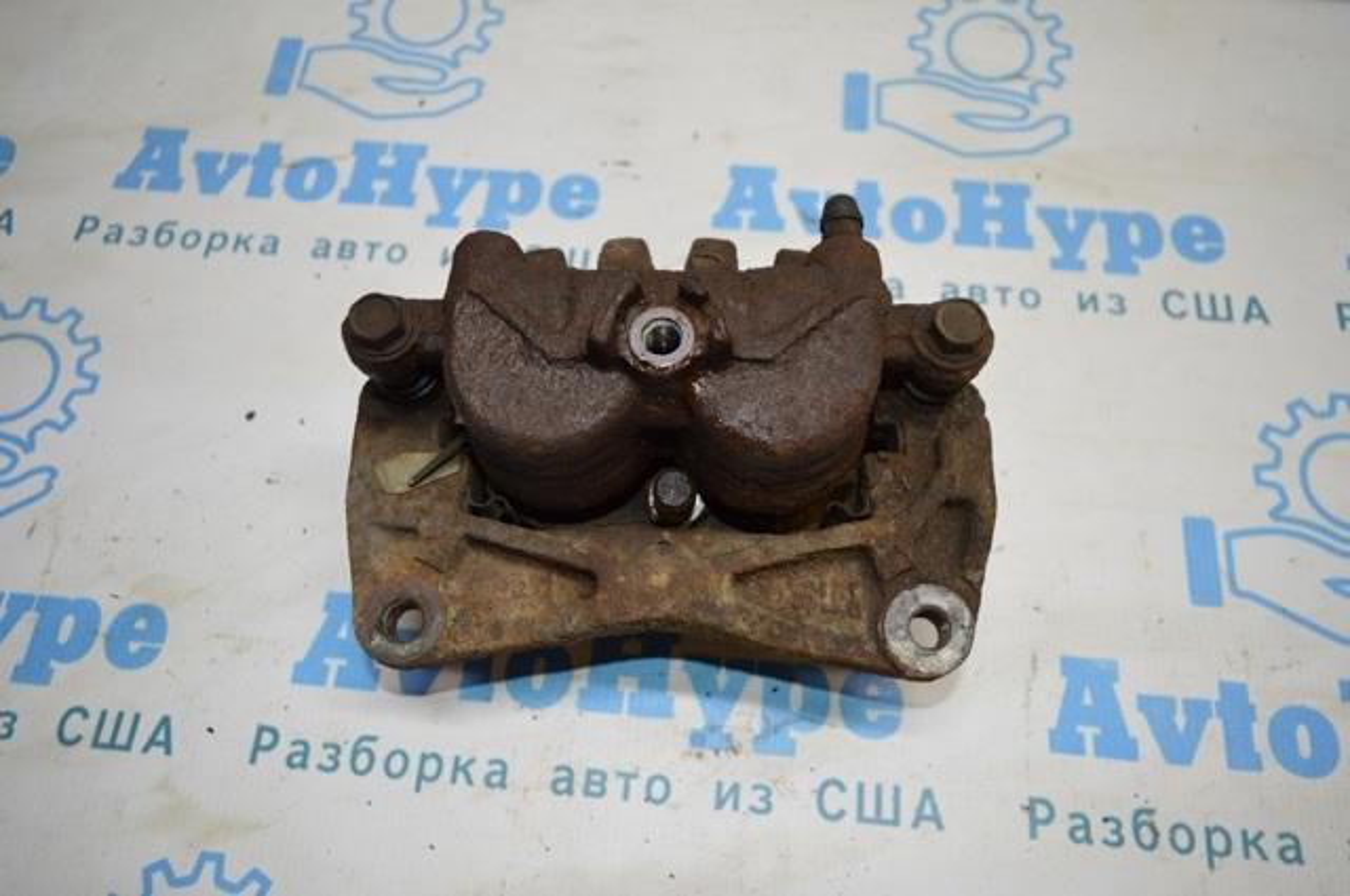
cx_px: 675
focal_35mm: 27
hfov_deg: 67.4
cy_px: 448
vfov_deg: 47.8
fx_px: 1011
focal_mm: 18
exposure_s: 1/60
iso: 400
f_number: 3.5
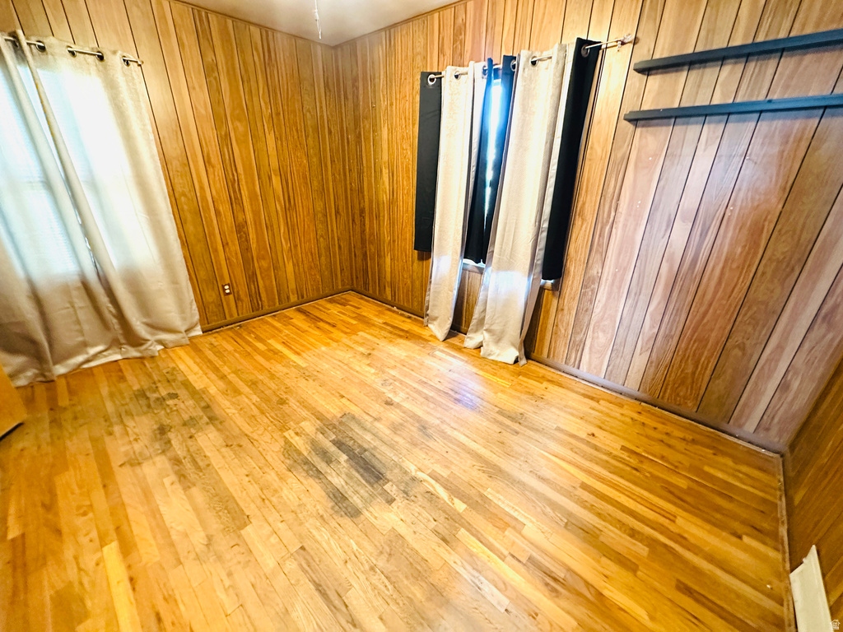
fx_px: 341
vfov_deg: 85.7
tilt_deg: -23.0
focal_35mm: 14
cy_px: 316
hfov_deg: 102.1
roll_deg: -0.8
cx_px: 422
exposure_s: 1/60
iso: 800
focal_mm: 2.22
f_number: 2.2
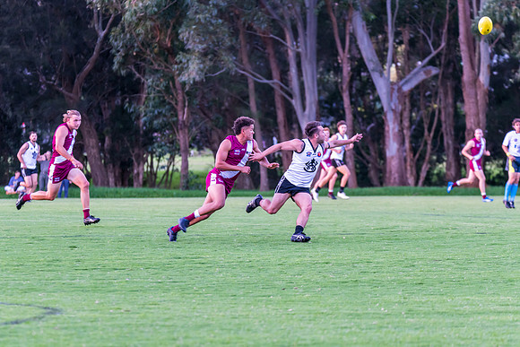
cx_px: 242
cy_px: 185
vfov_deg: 5.4
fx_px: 3702
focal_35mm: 256
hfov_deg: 8.0
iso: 1600
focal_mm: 240
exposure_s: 1/320
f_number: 5.6
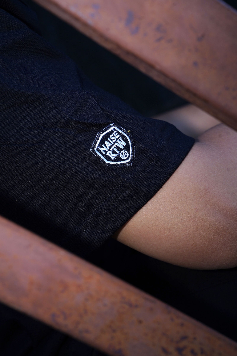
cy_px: 178
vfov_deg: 30.5
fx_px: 652
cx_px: 118
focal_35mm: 66
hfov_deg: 20.6
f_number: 8
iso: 400
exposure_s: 1/250
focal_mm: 66
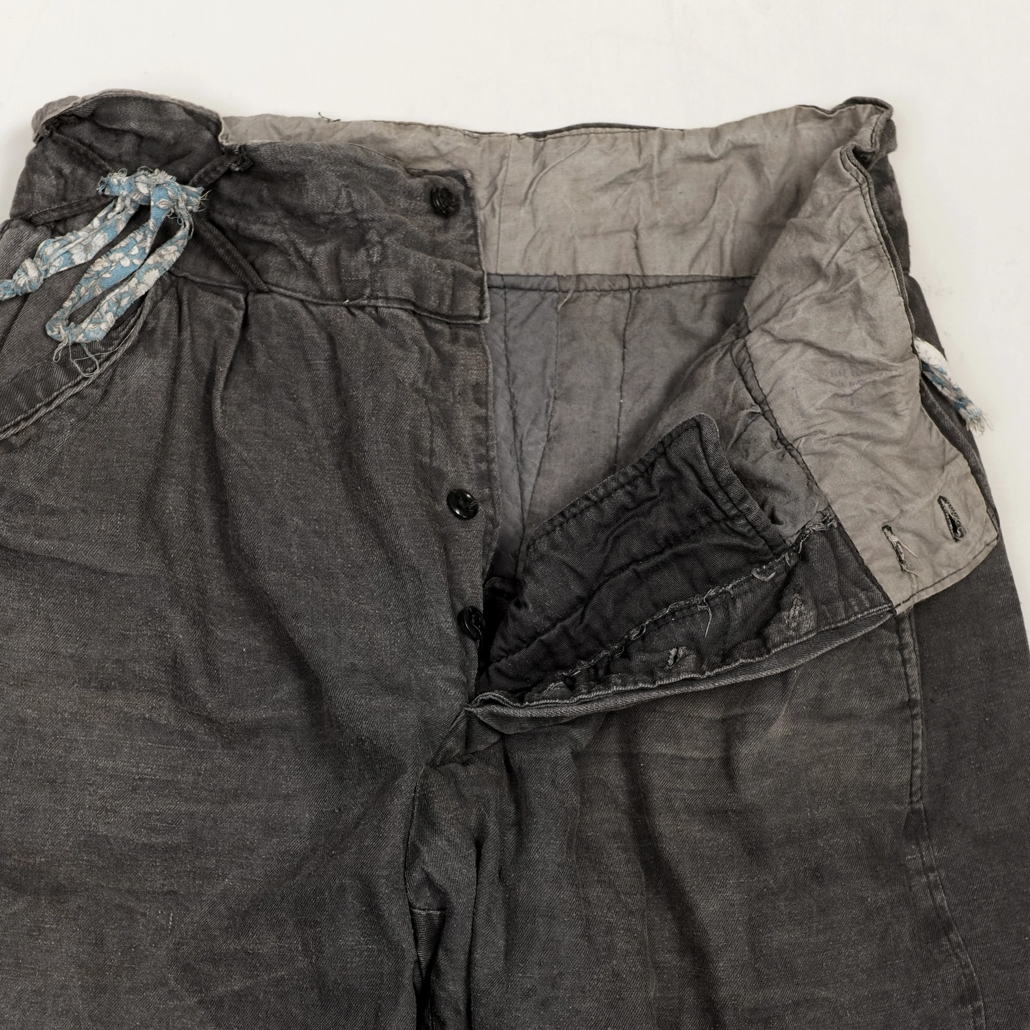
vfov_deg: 27.6
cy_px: 686
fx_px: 2087
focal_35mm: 62
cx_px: 520
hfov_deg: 27.7
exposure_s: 1/60
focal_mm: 32
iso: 400
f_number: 4
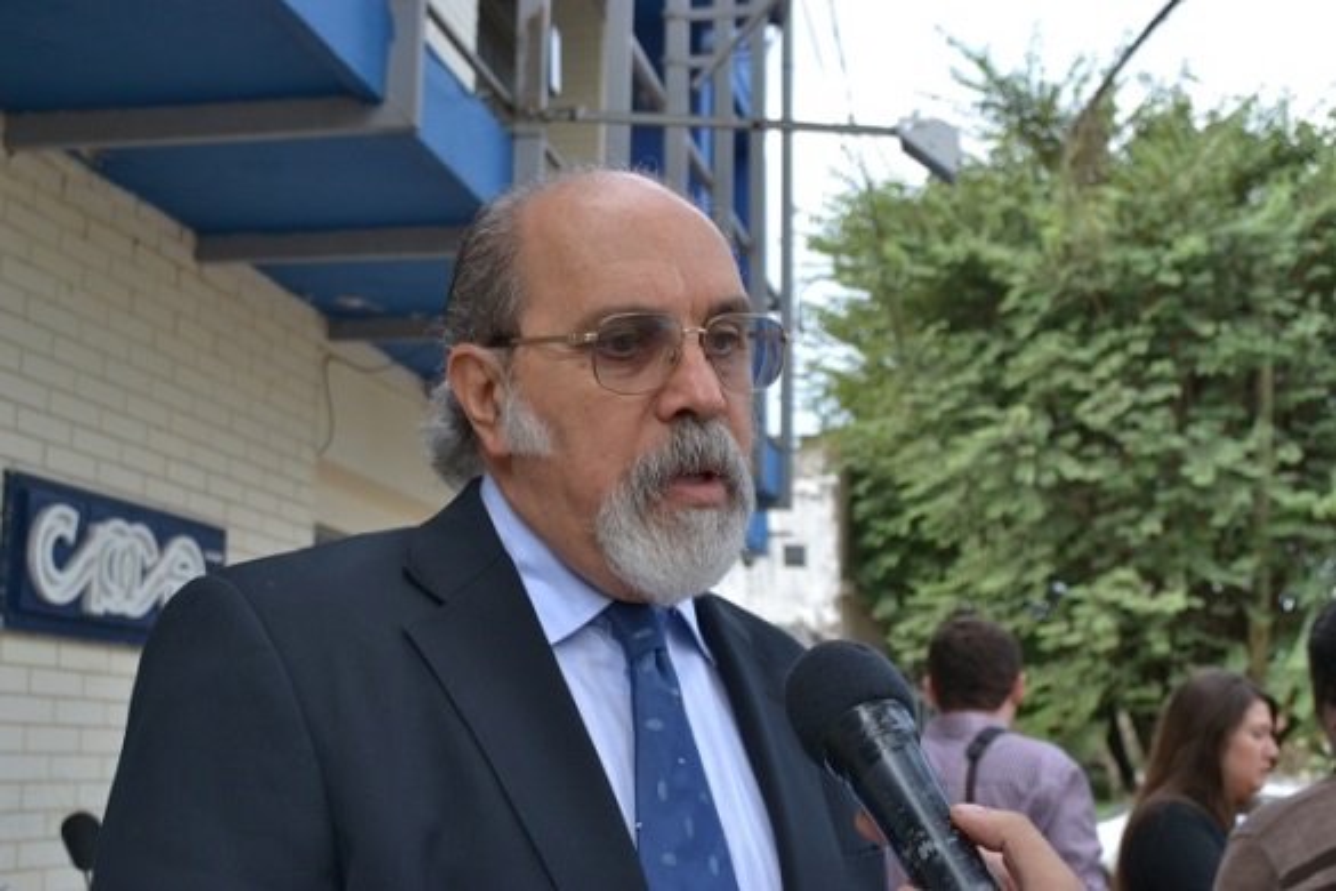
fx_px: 1781
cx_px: 668
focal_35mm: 48
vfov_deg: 28.1
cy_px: 446
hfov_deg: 41.1
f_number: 5.6
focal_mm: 32
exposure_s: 1/125
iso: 280
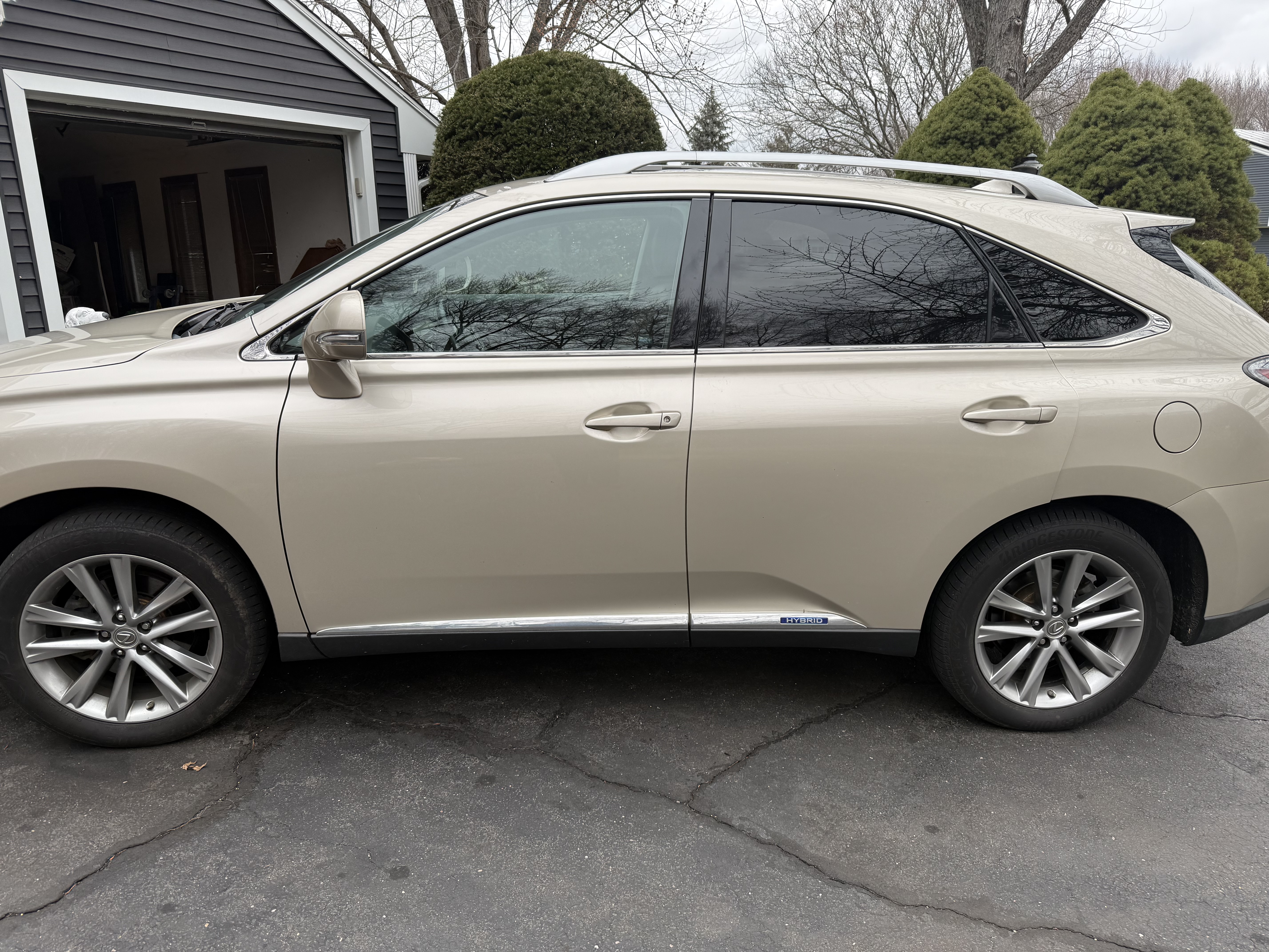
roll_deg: +1.7
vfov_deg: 56.8
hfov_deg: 71.6
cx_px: 634
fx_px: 880
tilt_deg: -13.9
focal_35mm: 24
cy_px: 476
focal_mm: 6.76
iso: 80
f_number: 1.78
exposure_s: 1/683
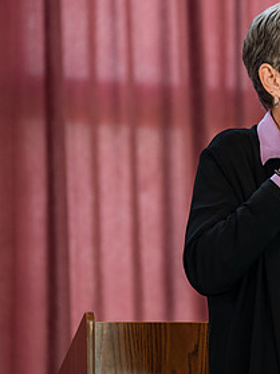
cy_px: 149
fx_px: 3778
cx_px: 291
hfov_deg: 4.2
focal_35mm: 350
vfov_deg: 5.7
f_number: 3.2
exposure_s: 1/200
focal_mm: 175
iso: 1600
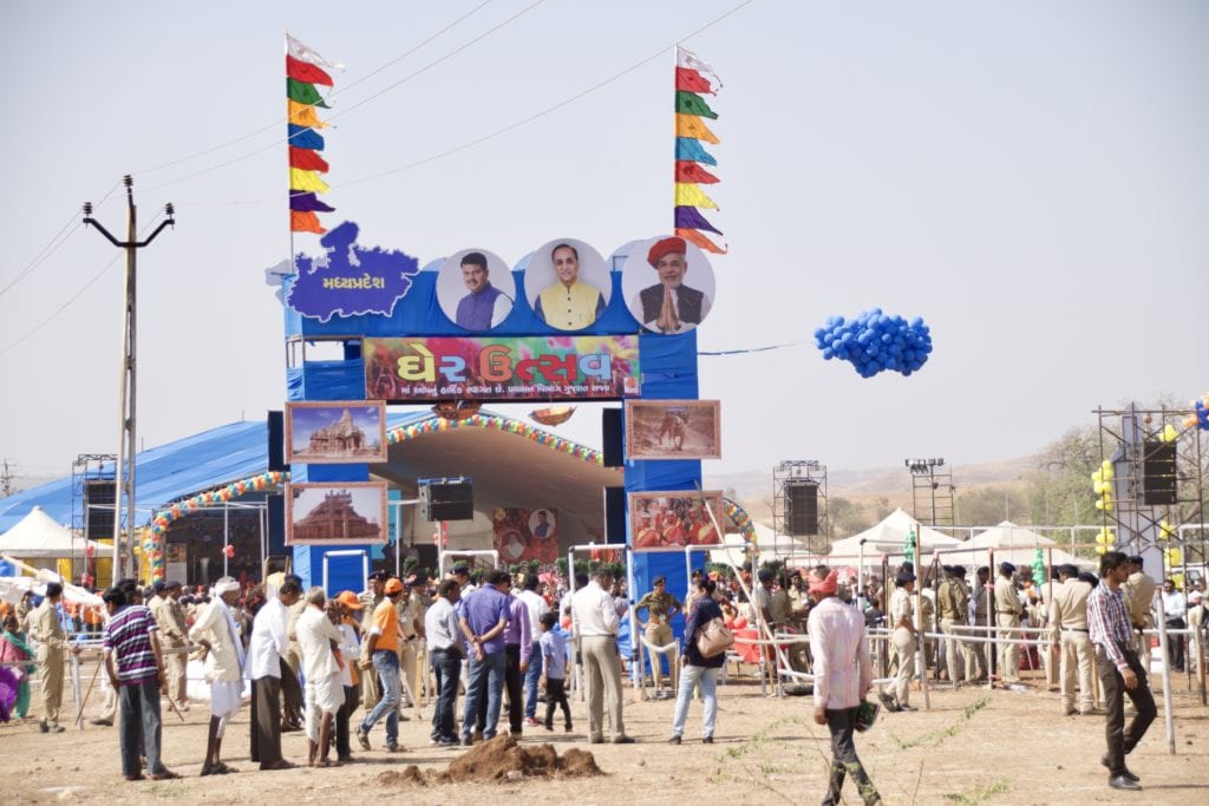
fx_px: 3778
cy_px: 403
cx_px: 604
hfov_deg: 18.2
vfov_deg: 12.2
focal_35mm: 112
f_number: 6.3
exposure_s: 1/640
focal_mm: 75
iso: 200
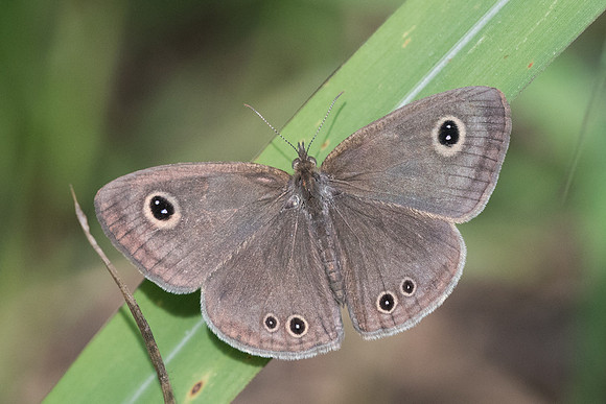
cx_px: 215
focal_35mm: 453
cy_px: 228
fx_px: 7628
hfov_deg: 4.5
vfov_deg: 3.0
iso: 1000
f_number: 7.1
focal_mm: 150
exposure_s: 1/1250
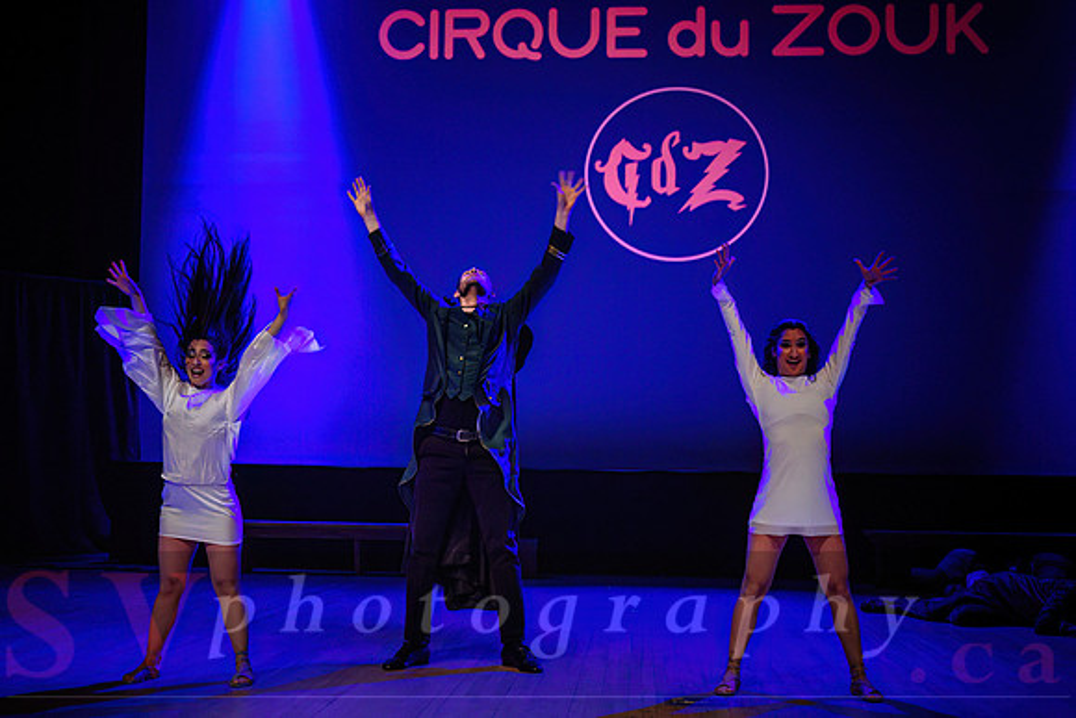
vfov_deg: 29.4
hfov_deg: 42.9
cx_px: 528
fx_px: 1369
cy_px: 399
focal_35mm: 46
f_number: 2.8
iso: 1600
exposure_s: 1/200
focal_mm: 41
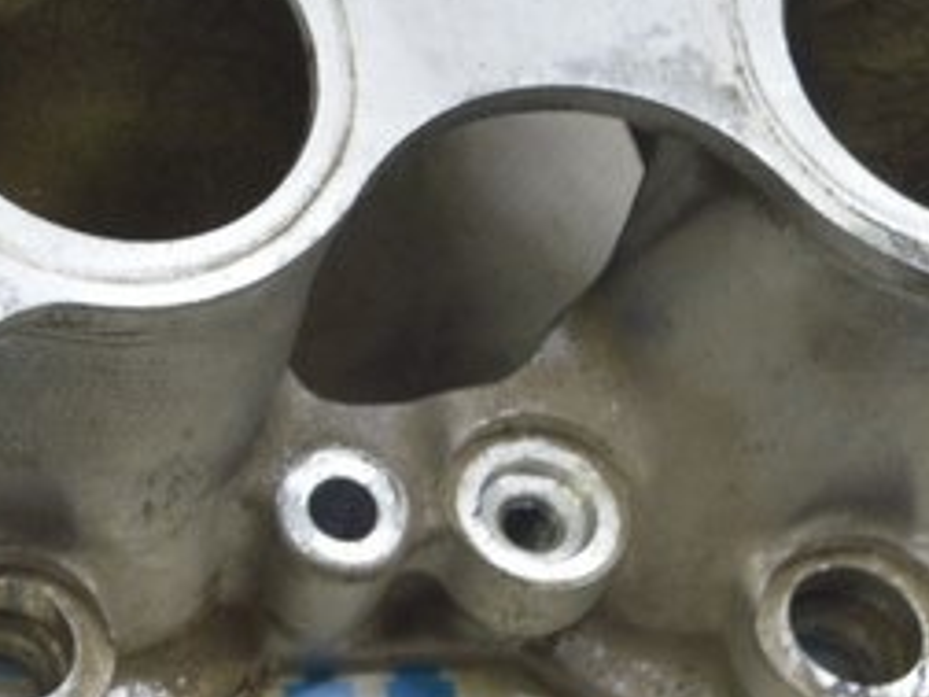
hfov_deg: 14.4
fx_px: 3462
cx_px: -391
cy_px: -9
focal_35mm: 129
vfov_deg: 11.4
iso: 400
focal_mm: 22
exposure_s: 1/20
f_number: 5.6
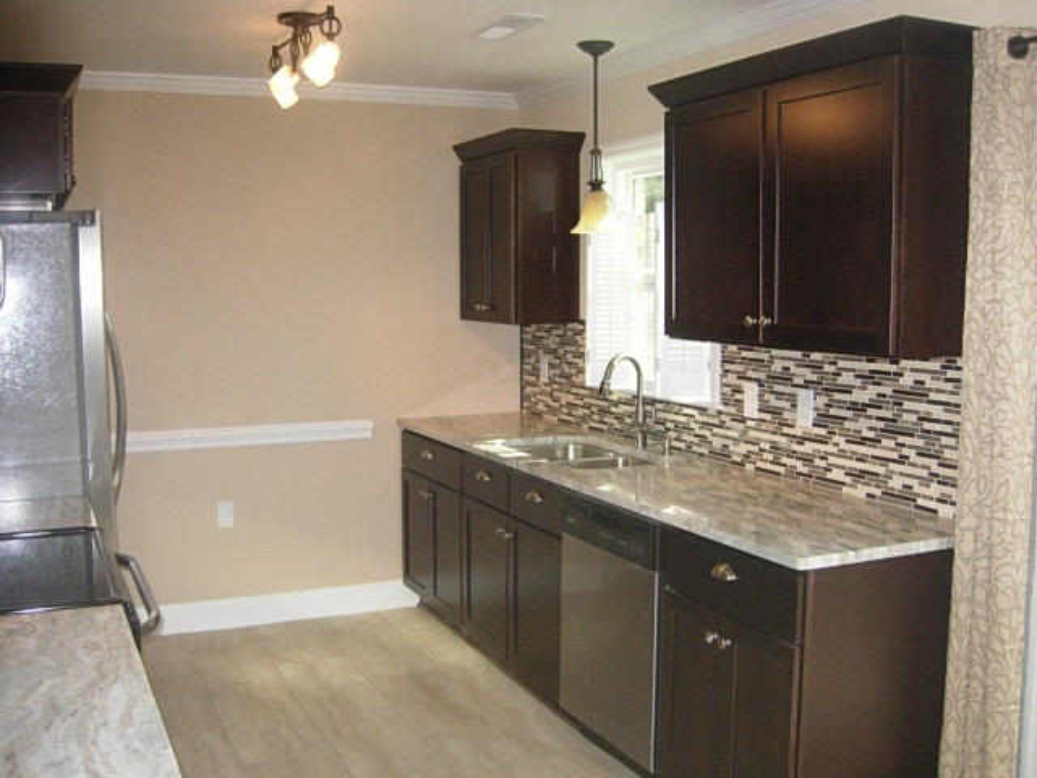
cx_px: 518
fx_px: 1078
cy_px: 389
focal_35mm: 36
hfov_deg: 51.4
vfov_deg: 39.7
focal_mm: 7.5
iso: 200
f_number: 2.7
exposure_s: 1/181
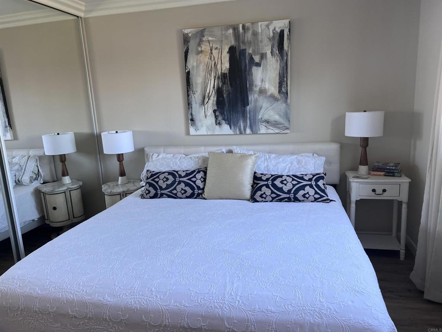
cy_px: 166
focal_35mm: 26
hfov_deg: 67.3
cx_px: 221
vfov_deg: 53.1
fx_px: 332
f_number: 1.5
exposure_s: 1/121
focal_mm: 5.7
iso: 125
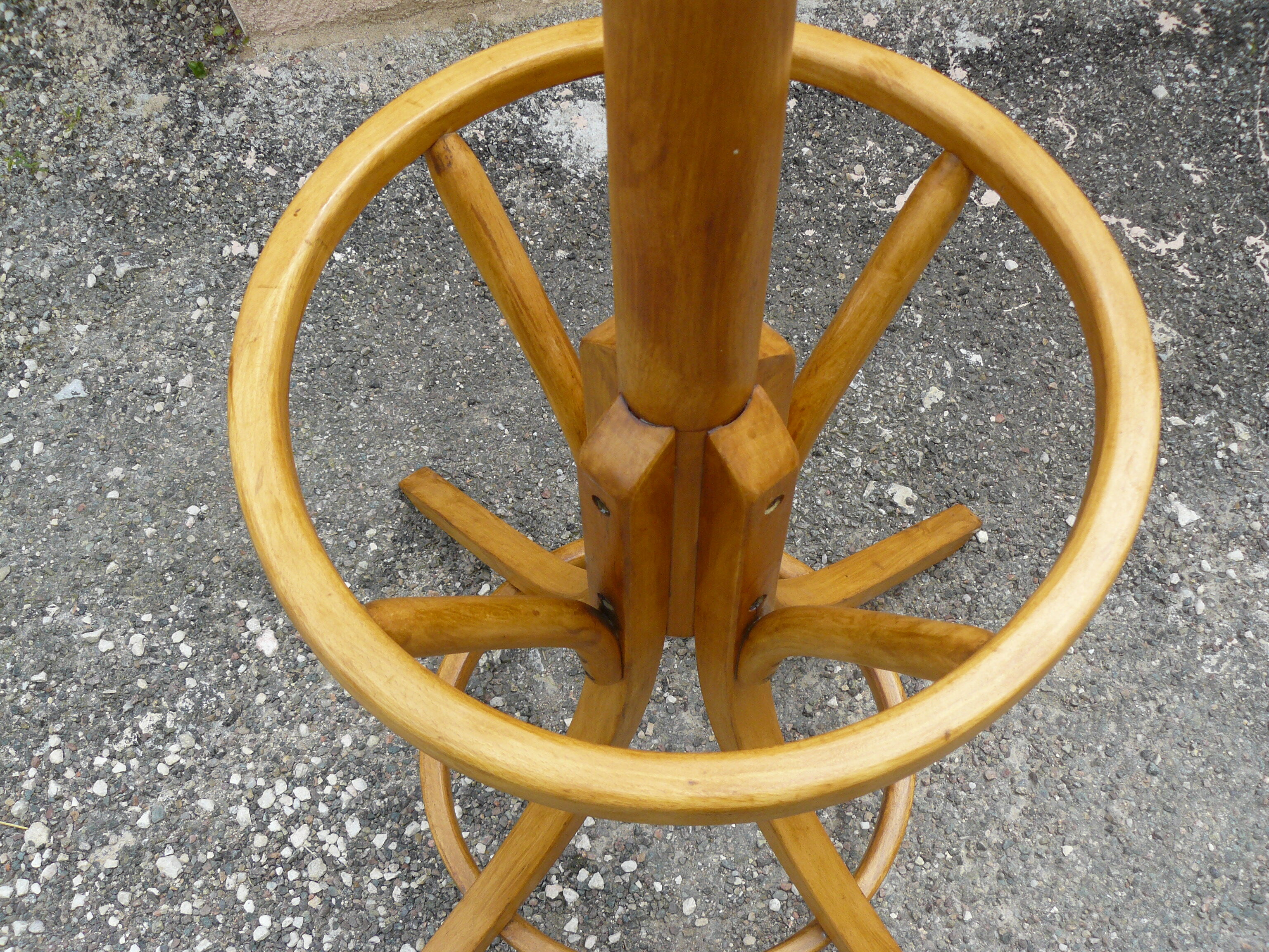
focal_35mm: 36
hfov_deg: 51.4
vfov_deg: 39.7
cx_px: 634
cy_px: 476
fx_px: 1320
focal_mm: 6
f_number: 4
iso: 100
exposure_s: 1/200
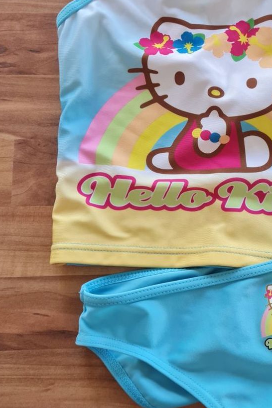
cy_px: 162
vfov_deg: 44.3
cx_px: 228
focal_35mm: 44
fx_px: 499
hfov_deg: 29.6
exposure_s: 1/60
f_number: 1.8
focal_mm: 5.4
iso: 200
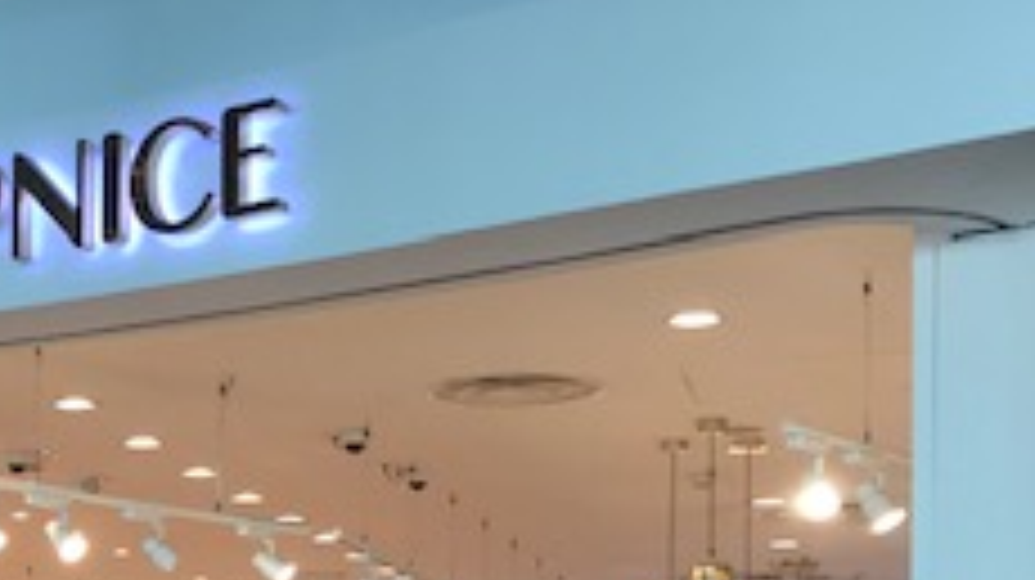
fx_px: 2331
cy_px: 787
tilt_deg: +1.1
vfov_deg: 13.6
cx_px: -40
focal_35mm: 85
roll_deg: -2.3
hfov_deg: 23.8
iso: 20
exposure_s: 1/50
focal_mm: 3.99
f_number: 1.8
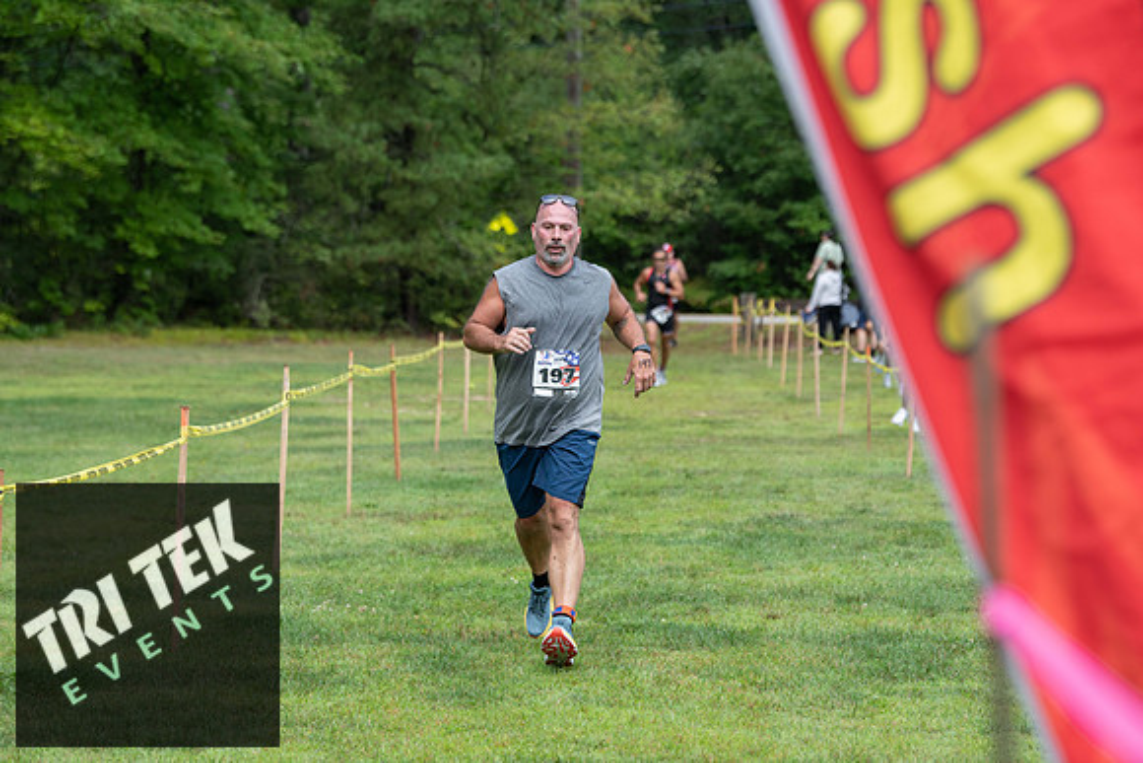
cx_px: 572
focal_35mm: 135
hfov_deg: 15.2
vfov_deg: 10.2
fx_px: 4287
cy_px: 382
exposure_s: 1/640
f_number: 4.5
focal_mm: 135
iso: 320
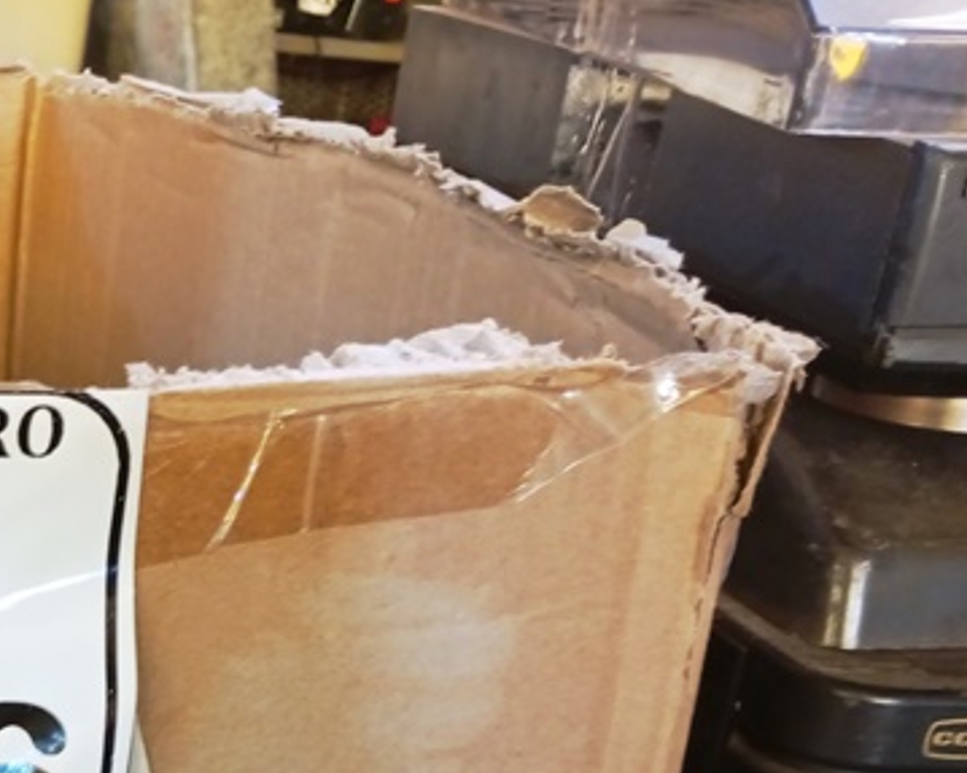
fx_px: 2146
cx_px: -234
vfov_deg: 19.2
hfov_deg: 23.0
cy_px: 937
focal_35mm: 75
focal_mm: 3.98
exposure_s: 1/20
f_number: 1.8
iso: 896
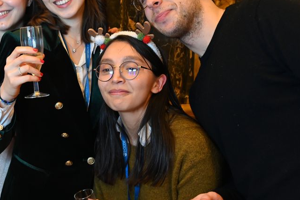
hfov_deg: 31.8
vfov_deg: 21.7
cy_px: 47
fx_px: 516
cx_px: 73
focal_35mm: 62
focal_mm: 31
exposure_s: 1/80
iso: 3200
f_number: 4
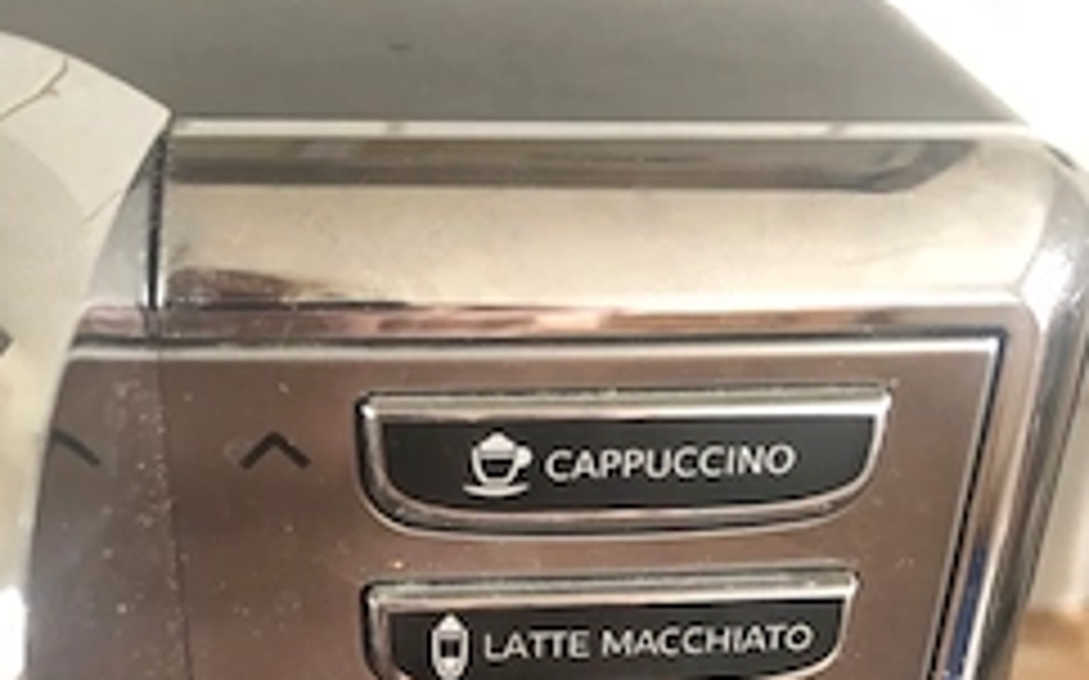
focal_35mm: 49
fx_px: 1454
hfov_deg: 41.0
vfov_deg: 25.2
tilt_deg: -32.2
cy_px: 657
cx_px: 504
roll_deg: -2.3
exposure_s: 1/13
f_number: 1.8
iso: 100
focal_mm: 3.99
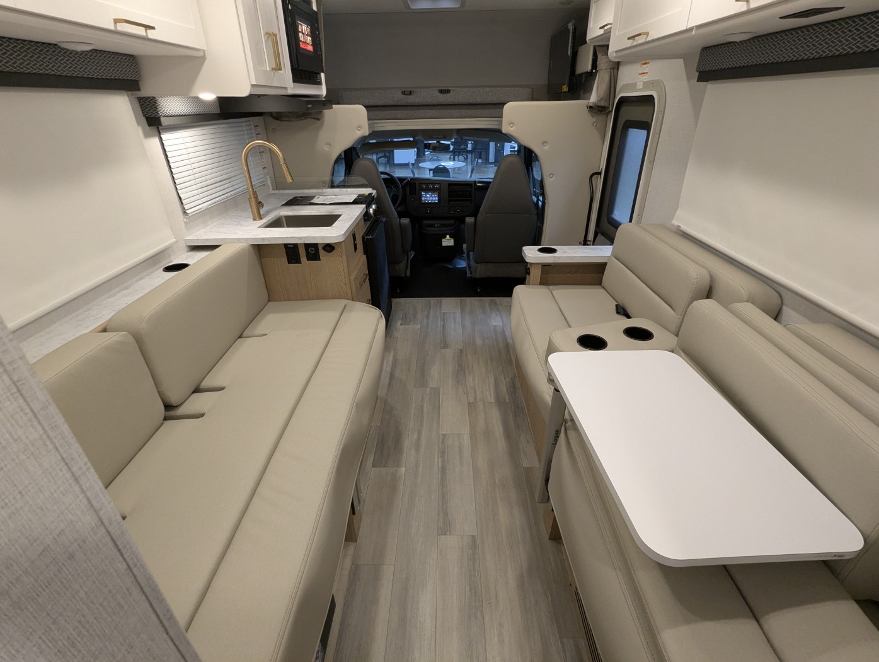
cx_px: 440
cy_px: 331
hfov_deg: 94.4
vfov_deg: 78.2
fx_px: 407
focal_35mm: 16
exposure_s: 1/48.1
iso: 173
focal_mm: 2.35
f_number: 2.2
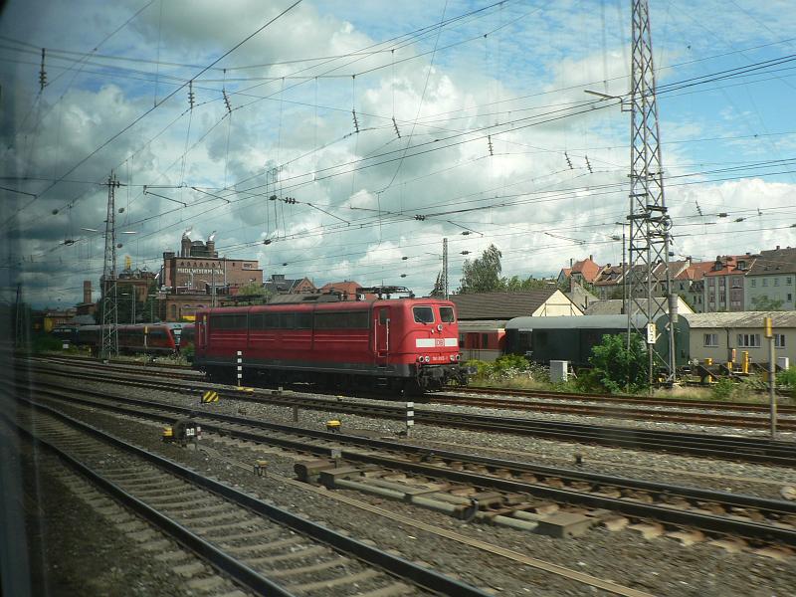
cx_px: 398
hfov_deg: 51.4
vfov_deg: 39.7
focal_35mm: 36
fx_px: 828
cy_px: 298
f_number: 4
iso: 80
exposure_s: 1/250
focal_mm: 6
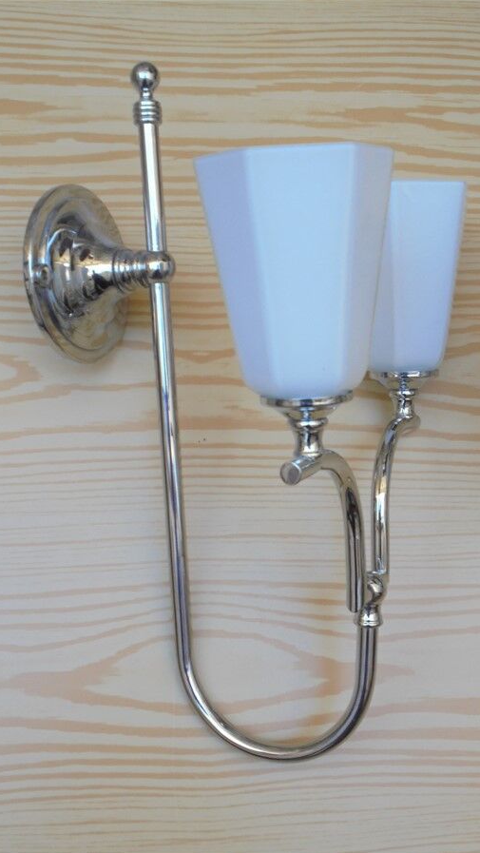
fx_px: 1063
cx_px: 270
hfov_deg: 25.4
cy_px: 427
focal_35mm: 47
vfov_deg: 43.7
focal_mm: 7.8
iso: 160
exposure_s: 1/30
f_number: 4.5
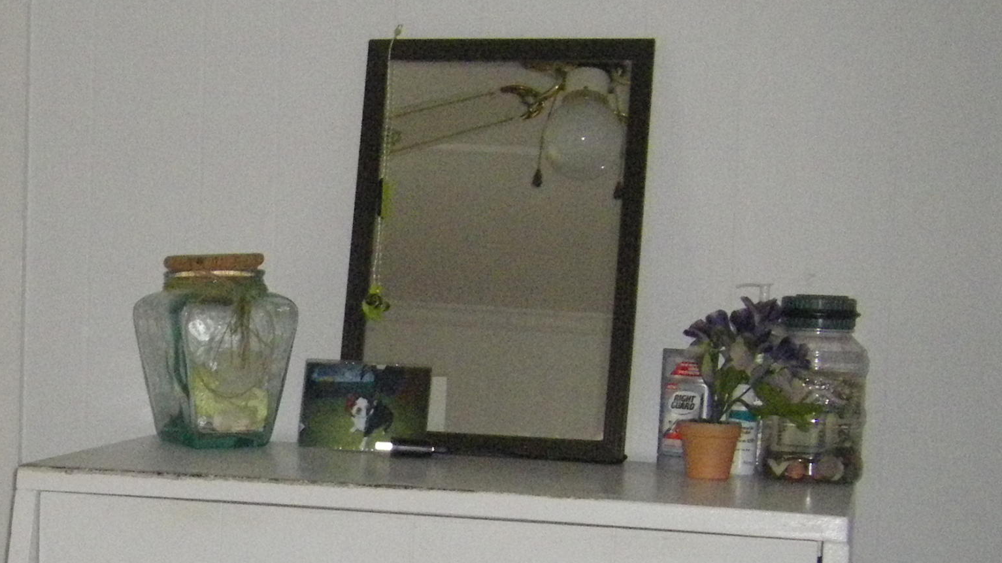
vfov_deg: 14.8
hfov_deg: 25.3
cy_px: 445
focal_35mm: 81
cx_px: 79
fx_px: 2152
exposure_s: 1/50
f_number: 3.5
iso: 800
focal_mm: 6.3
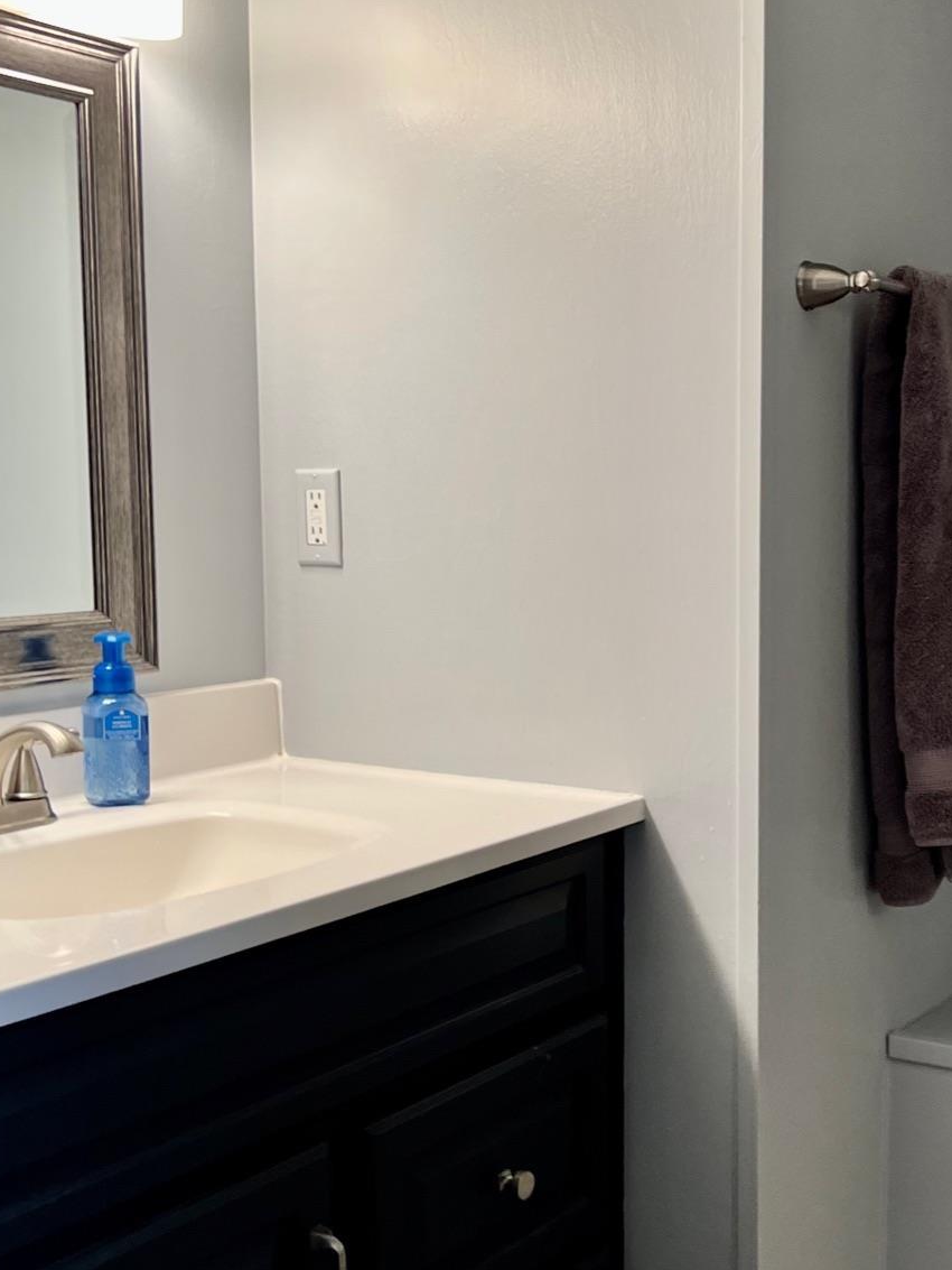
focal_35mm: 47
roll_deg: -2.3
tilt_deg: -6.3
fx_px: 1723
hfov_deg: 30.6
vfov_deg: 40.4
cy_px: 662
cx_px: 654
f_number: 1.5
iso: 125
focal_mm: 5.7
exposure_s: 1/120
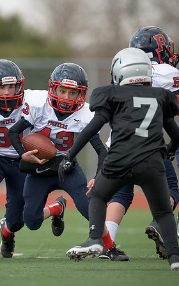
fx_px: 8422
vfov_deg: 1.9
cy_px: 138
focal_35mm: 1079
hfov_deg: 1.2
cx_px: 54
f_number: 4
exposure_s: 1/1250
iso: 500
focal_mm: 500
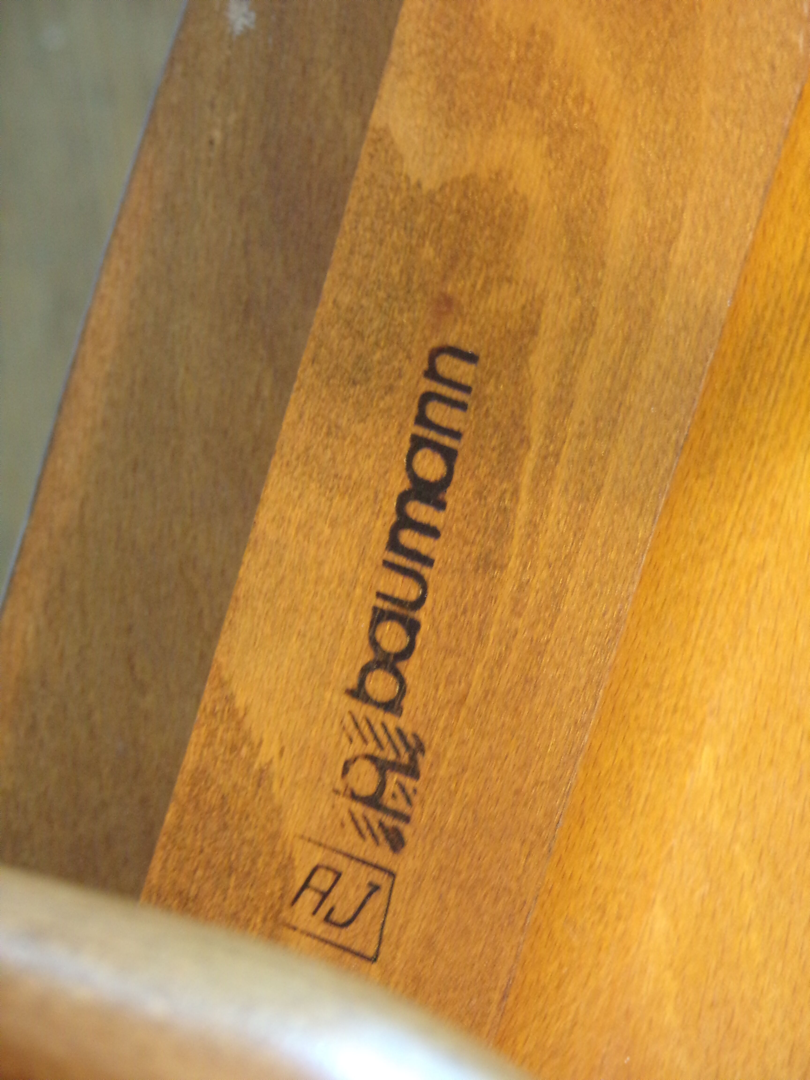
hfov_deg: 8.5
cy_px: 540
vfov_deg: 11.3
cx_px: 405
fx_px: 5460
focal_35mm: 175
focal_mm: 31.3
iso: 400
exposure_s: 1/6
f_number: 4.7
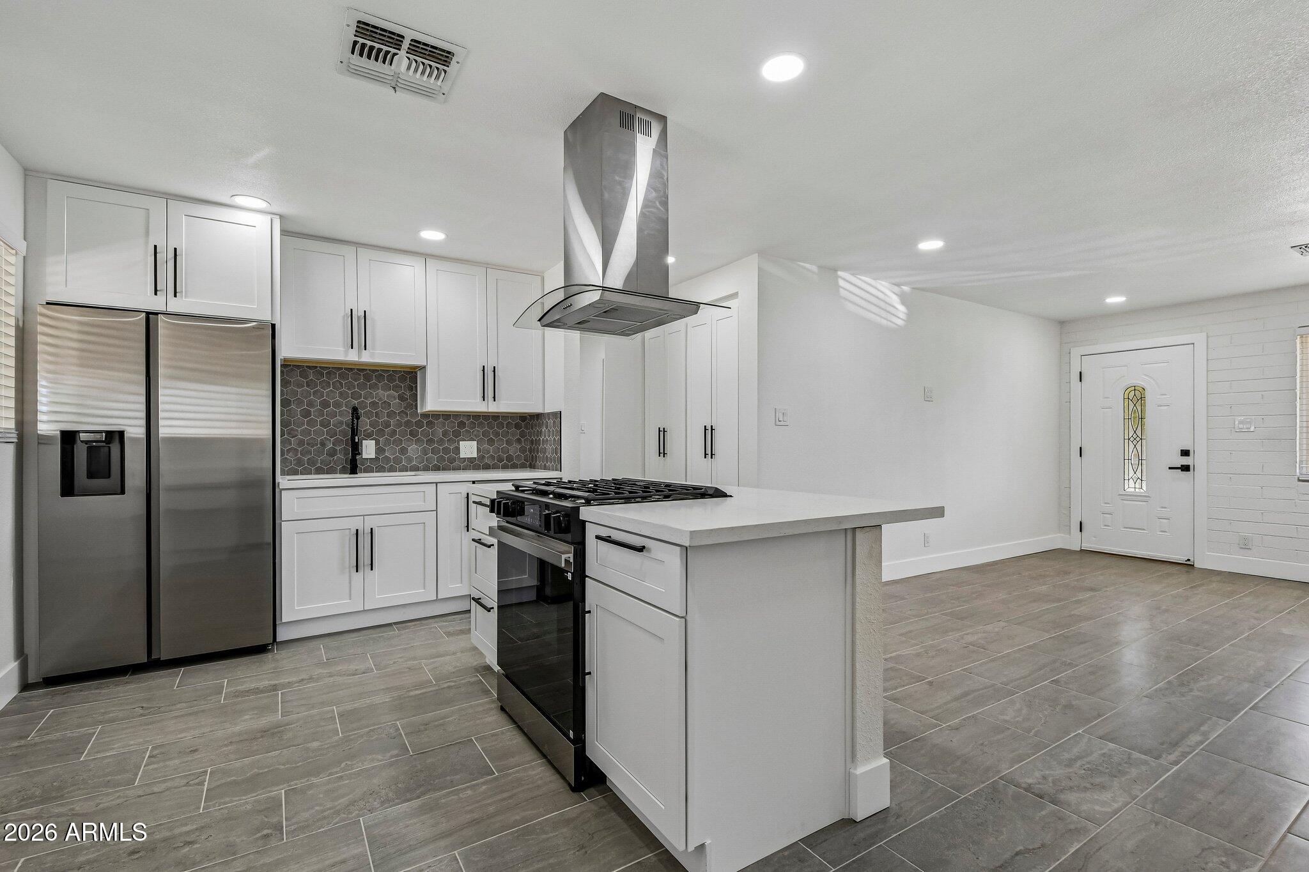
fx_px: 545
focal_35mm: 15
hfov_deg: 100.4
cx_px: 654
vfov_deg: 77.3
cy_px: 436
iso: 400
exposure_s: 1/40
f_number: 8
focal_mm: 10
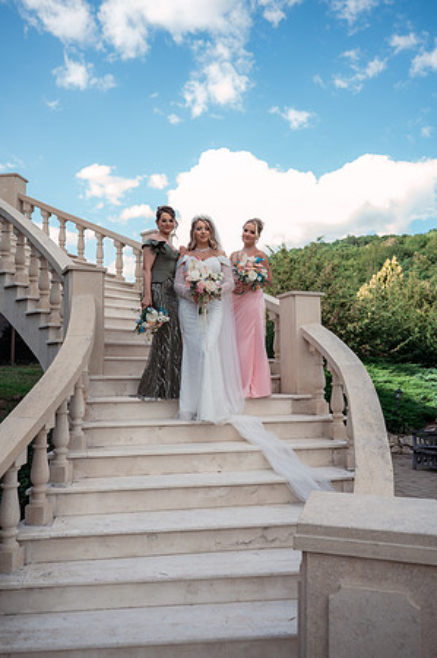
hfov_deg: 46.3
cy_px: 329
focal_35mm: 28
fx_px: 511
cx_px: 218
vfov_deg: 65.5
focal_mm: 28
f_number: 3.2
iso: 160
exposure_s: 1/500
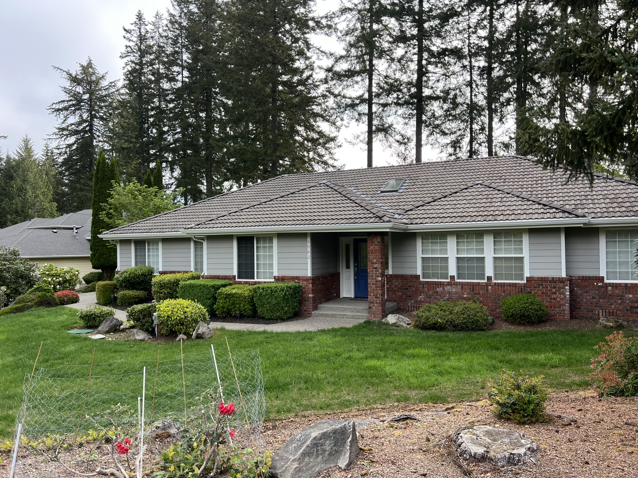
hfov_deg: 67.3
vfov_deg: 53.1
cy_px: 239
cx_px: 319
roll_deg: +1.6
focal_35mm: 26
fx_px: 479
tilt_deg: +1.5
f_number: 1.5
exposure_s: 1/628
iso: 50
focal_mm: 5.7
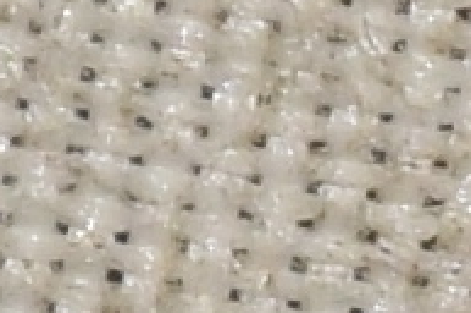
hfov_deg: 2.0
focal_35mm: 1046
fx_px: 13662
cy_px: -281
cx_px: 1115
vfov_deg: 1.3
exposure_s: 1/160
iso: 125
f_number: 10
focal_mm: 140
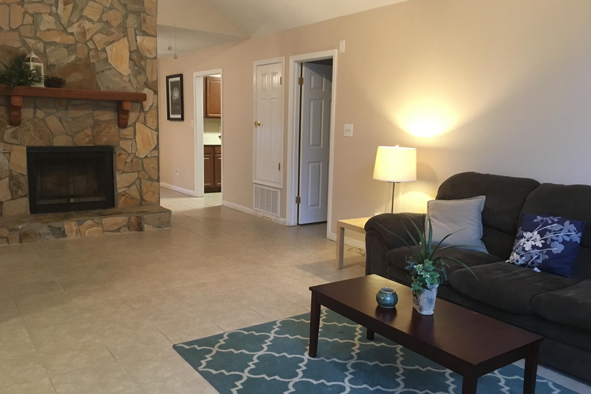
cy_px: 200
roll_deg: -1.0
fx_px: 509
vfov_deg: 42.3
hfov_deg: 60.3
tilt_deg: -8.4
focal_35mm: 31
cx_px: 297
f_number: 2.2
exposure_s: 1/20
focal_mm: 4.15
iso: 200
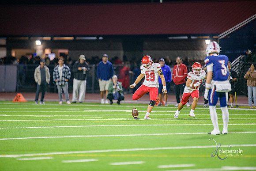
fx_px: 2134
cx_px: 128
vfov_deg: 4.6
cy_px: 86
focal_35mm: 300
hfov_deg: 6.9
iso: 2000
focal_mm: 300
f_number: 2.8
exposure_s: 1/250
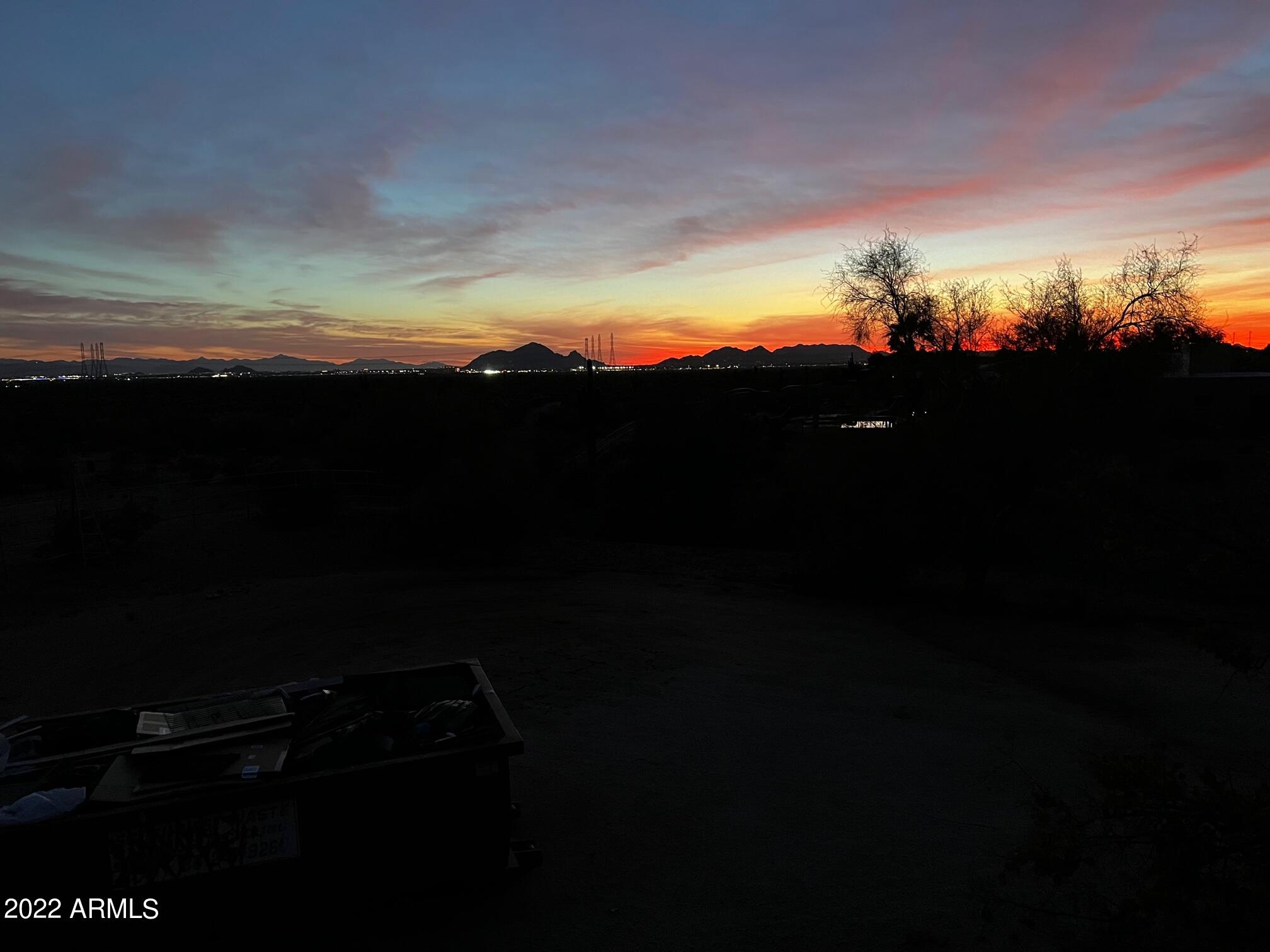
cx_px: 635
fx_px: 954
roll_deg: +0.8
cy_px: 476
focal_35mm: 26
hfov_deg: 67.3
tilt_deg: -7.4
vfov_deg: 53.1
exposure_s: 1/39
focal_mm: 5.7
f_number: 1.5
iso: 640
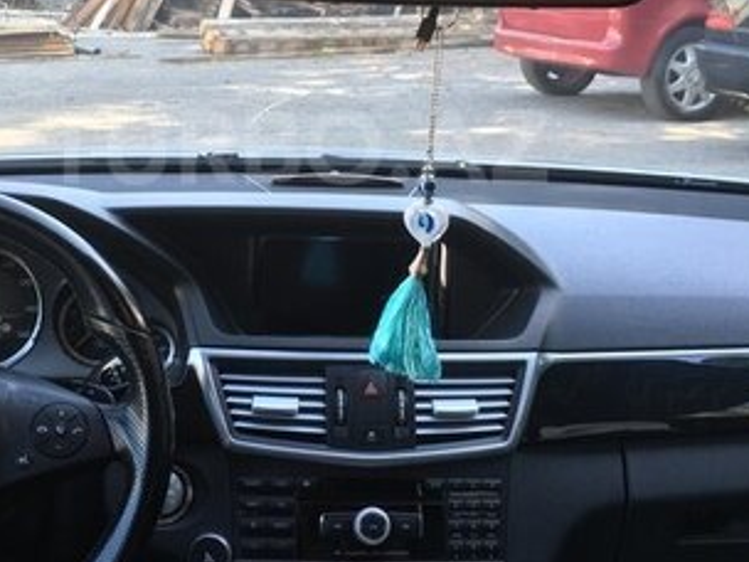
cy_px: 147
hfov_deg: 30.6
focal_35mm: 63
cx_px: 296
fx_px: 1363
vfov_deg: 23.1
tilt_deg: -8.3
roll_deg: -3.9
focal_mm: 4.15
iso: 40
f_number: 2.2
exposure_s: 1/100
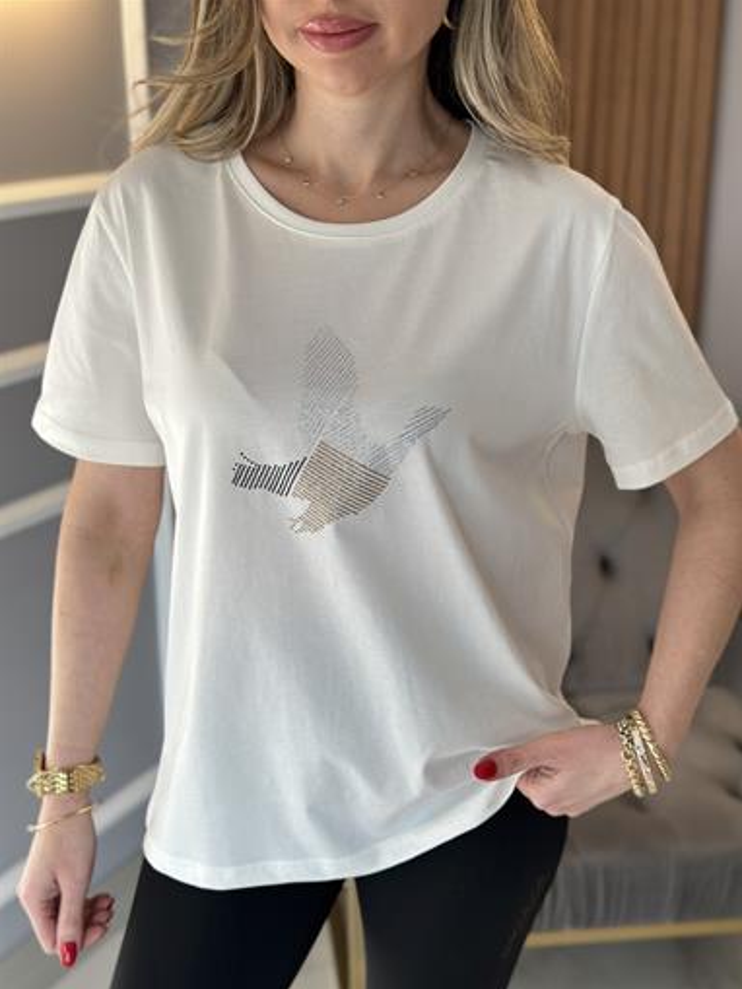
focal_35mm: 49
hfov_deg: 29.7
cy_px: 501
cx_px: 377
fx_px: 1400
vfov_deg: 38.9
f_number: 1.78
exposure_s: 1/121
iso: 100
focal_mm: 6.86
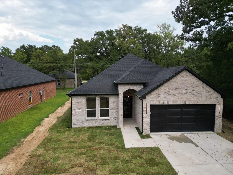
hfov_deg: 71.6
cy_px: 88
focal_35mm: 24
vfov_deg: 56.8
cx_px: 116
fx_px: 162
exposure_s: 1/1250
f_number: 1.7
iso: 120
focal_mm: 6.72
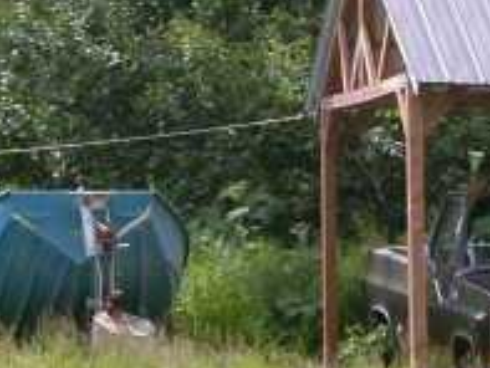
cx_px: 667
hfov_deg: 6.0
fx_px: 4603
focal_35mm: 325
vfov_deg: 4.6
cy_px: 157
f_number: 4.6
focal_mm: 25.4
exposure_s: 1/330
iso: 100
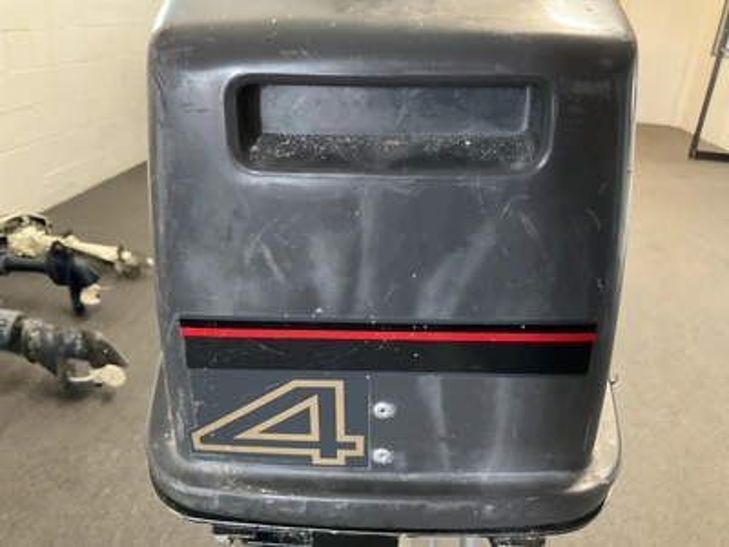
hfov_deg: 61.7
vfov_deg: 48.2
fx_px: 611
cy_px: 274
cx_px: 364
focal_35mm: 29
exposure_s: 1/30
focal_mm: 3
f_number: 1.8
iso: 250
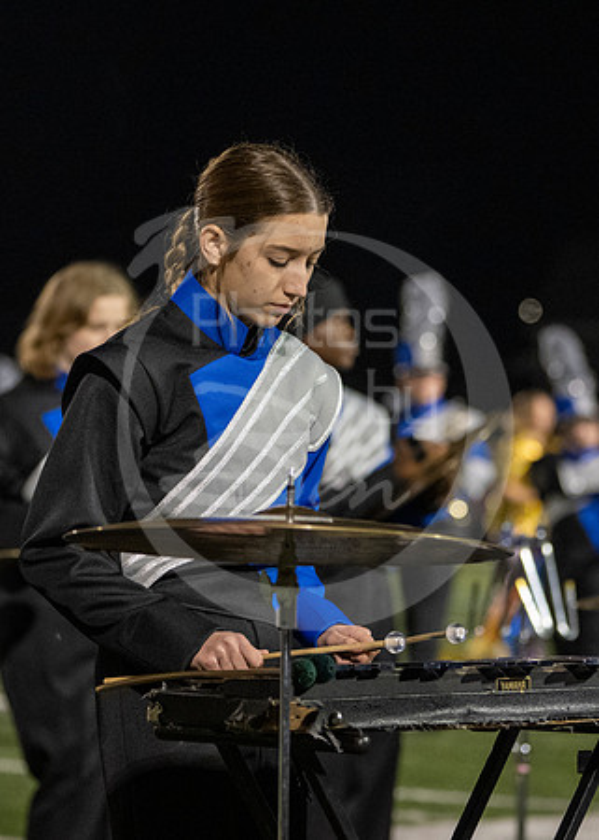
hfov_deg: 7.1
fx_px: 4844
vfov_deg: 9.9
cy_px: 320
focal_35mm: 203
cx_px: 322
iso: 4000
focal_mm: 98
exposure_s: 1/500
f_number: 2.8
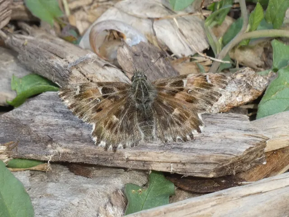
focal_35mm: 454
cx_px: 144
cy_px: 108
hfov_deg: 4.4
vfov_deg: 3.3
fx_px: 3790
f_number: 5.6
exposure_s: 1/100
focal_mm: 81.4
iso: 160
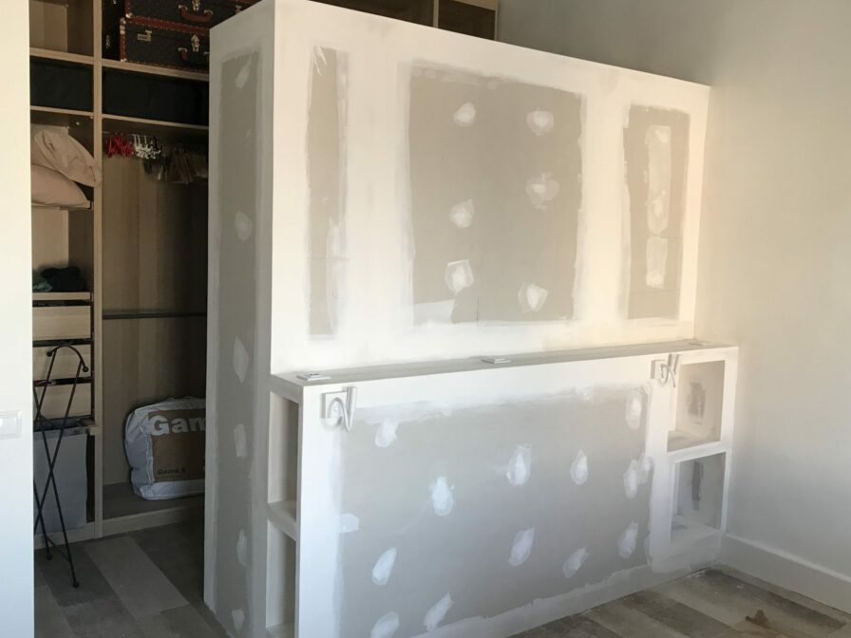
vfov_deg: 44.1
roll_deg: -2.0
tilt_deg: -6.0
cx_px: 433
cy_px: 304
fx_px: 787
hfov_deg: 56.8
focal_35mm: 32
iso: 25
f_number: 1.8
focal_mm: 3.99
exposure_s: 1/33
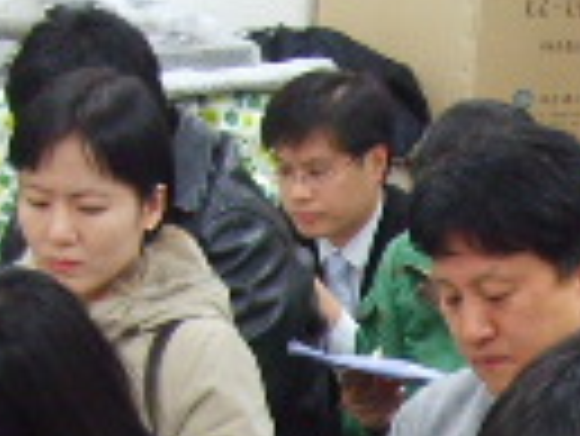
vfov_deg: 8.4
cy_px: 715
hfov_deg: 11.0
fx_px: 2901
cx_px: 863
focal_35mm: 173
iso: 140
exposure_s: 1/15
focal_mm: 5.8
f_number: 2.8
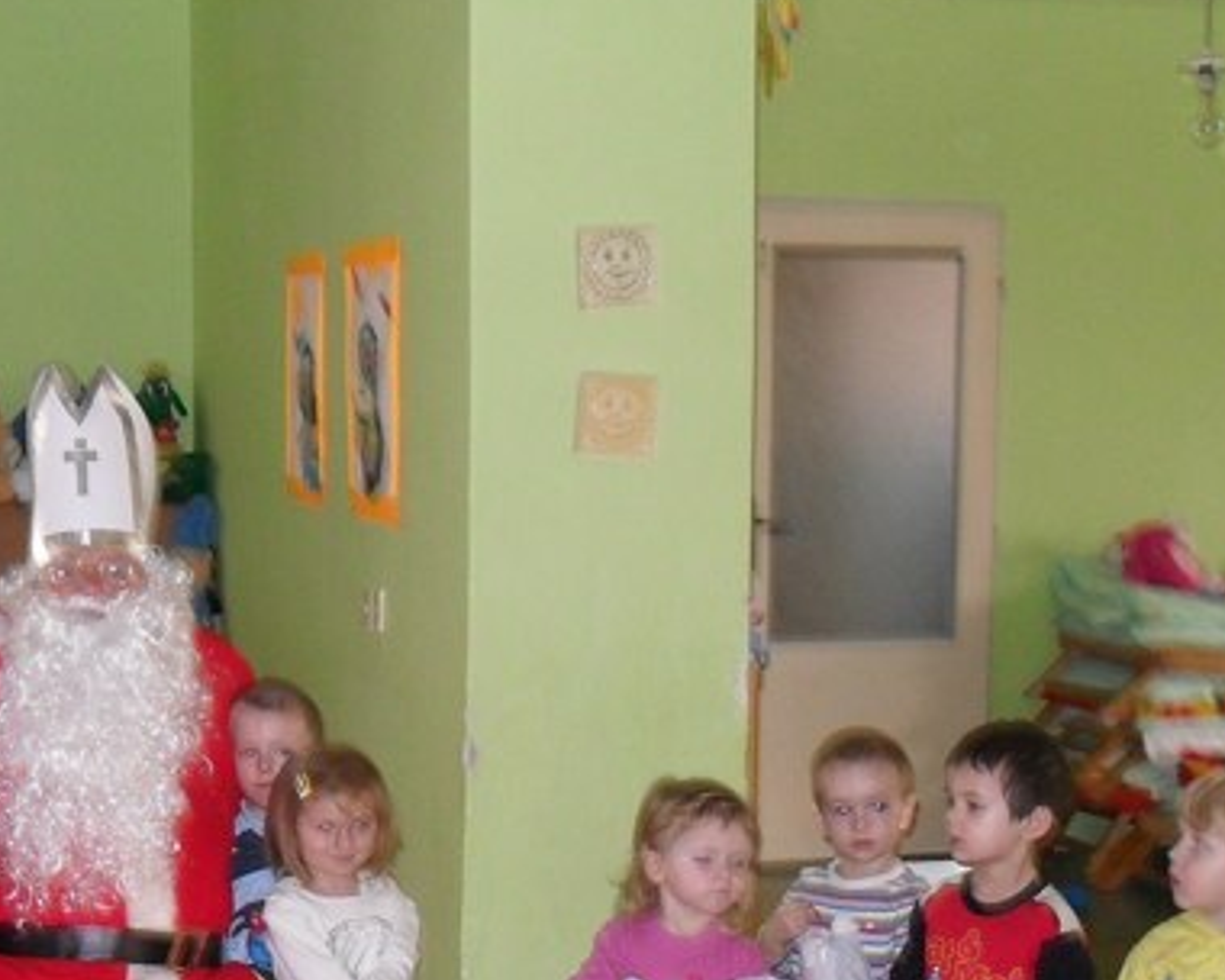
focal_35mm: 72
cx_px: 348
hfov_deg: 26.2
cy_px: 738
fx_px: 2610
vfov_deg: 21.1
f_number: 2.8
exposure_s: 1/45
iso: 200
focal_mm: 6.2
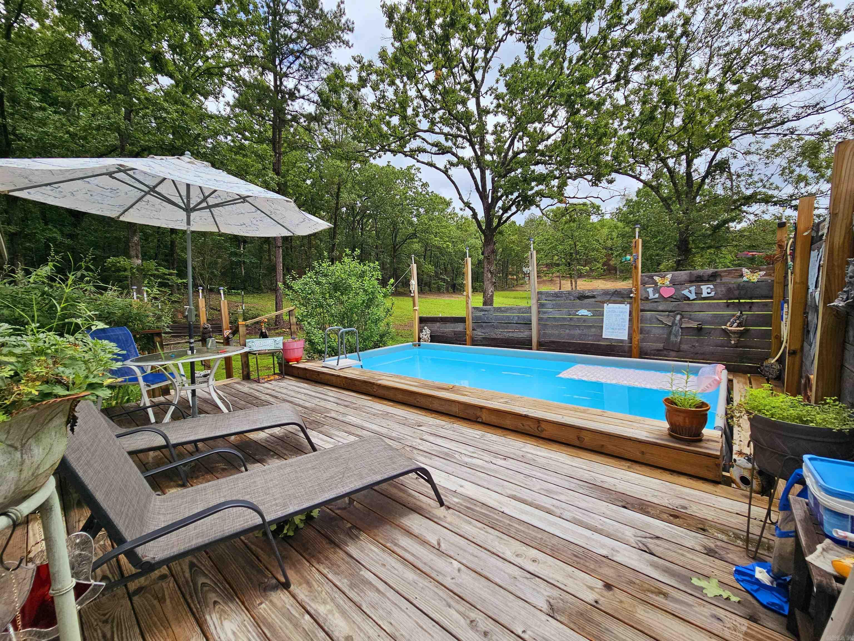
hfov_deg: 106.2
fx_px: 321
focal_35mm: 13
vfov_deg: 89.9
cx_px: 427
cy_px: 320
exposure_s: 1/1667
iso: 50
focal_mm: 2.2
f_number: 2.2
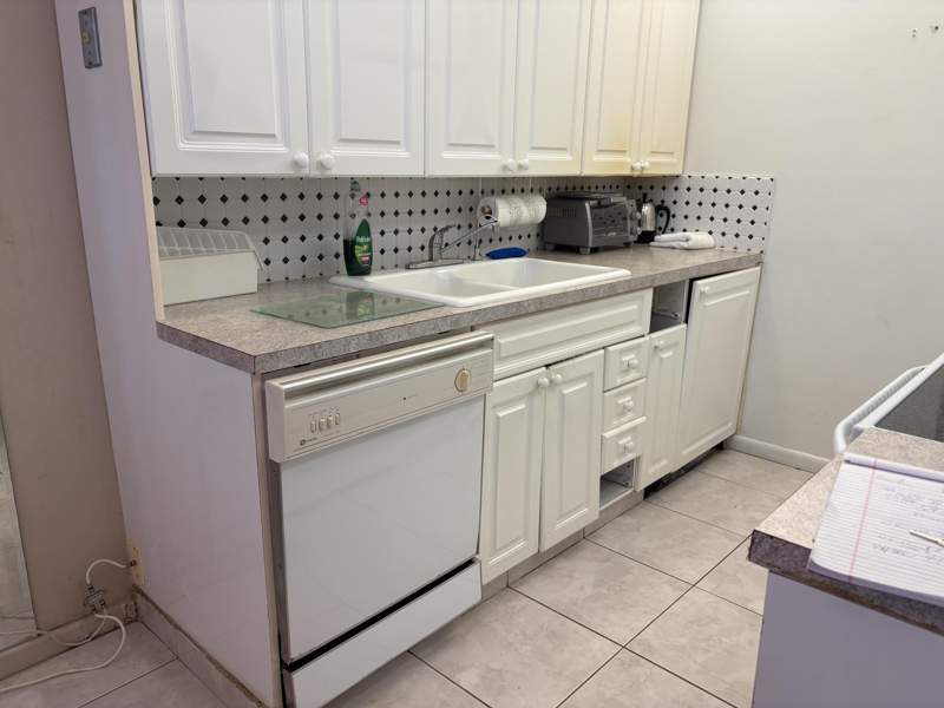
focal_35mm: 26
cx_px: 472
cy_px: 354
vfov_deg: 53.1
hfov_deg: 67.3
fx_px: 709
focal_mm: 5.96
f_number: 1.6
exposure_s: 1/120
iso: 64
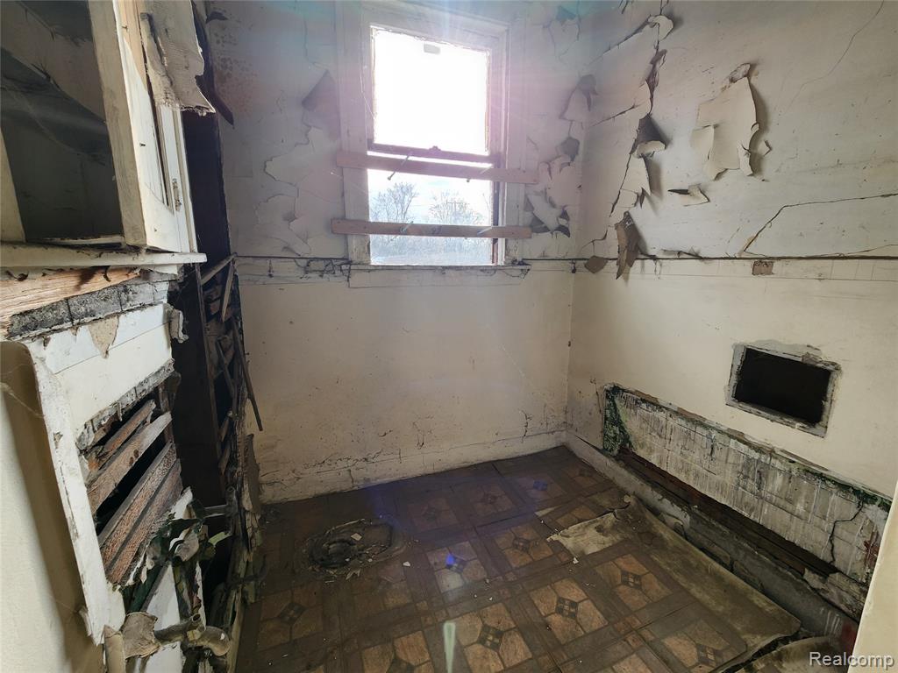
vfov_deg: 89.9
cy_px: 336
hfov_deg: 106.2
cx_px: 449
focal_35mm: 13
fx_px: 337
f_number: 2.2
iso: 50
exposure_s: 1/120
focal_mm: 2.2
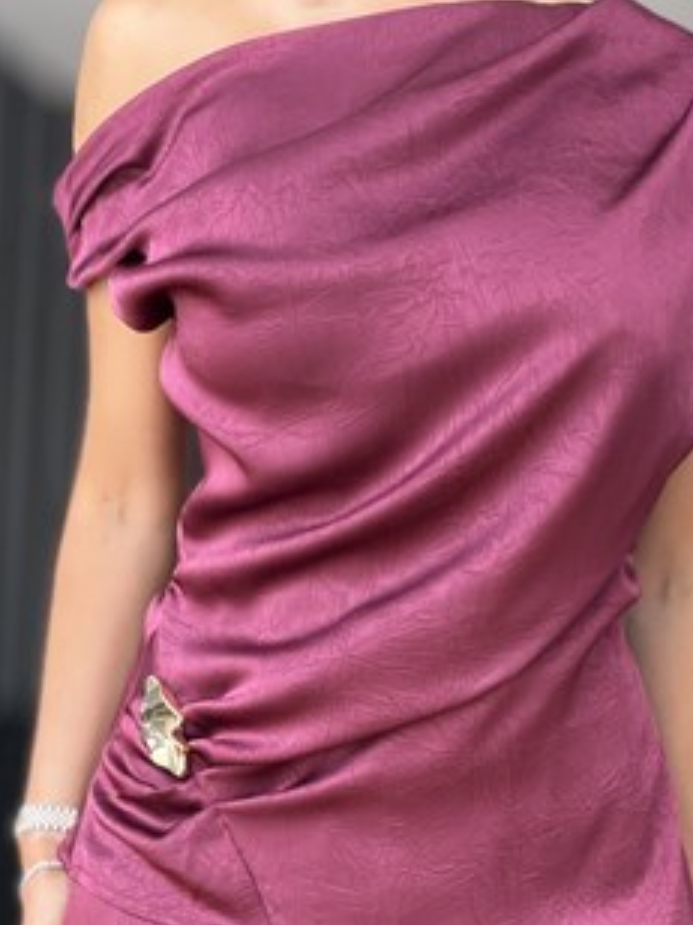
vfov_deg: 35.9
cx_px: 378
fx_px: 1388
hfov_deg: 28.0
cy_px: 701
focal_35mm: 52
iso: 100
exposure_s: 1/50
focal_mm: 2.71
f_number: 1.9
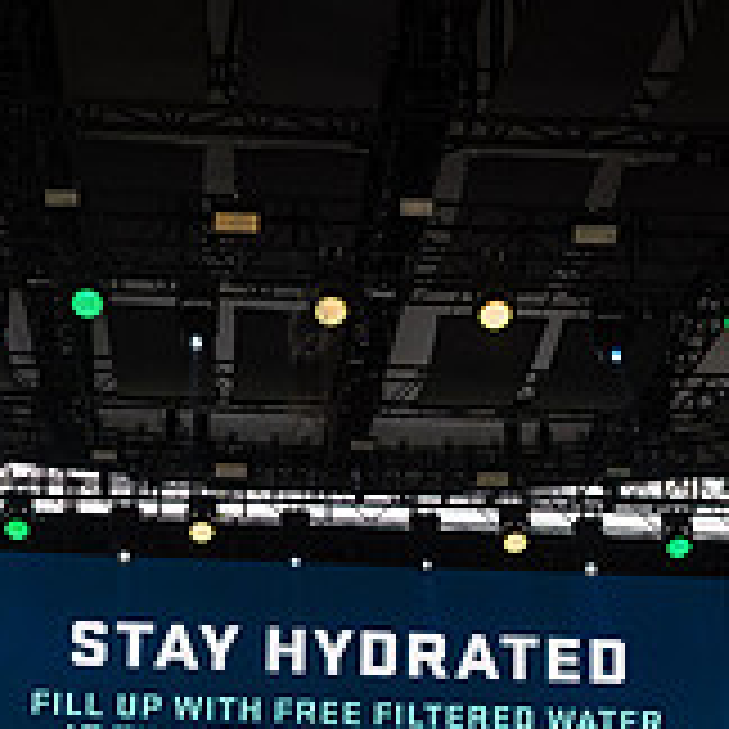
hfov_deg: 21.1
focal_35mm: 82
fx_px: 1954
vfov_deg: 20.2
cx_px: 306
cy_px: 794
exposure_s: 1/640
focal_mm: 27
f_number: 4.5
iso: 1000
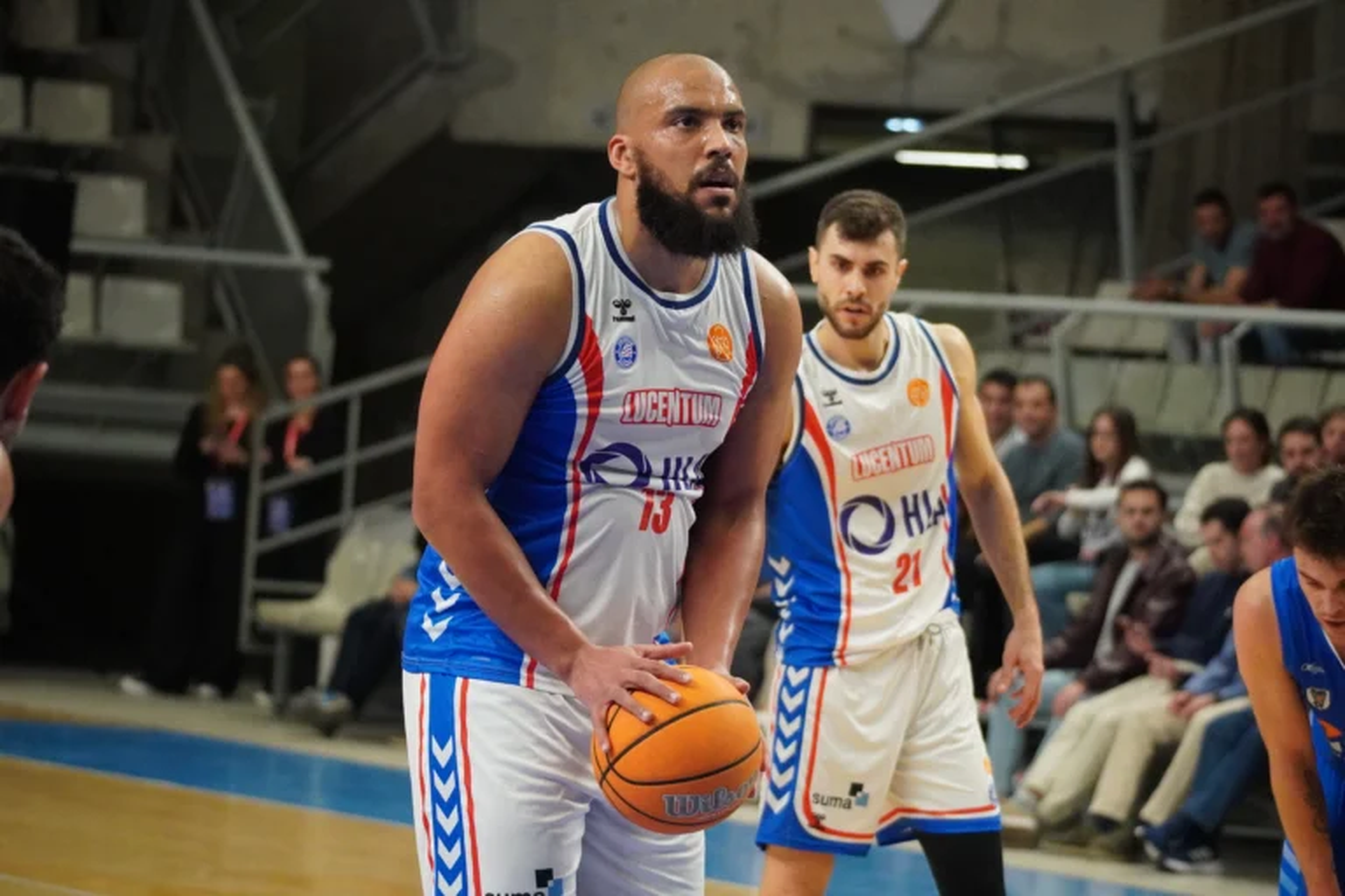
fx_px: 8966
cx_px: 672
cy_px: 448
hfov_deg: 8.6
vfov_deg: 5.7
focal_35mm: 240
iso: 6400
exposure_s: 1/1000
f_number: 5.6
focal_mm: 160
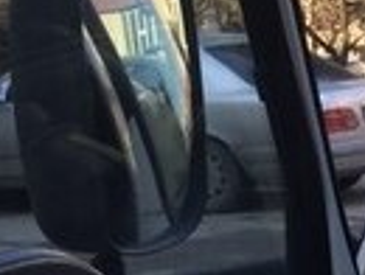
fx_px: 1553
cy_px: 229
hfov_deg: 11.1
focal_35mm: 147
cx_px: 901
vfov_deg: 10.1
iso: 32
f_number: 2.2
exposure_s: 1/295
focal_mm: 4.15
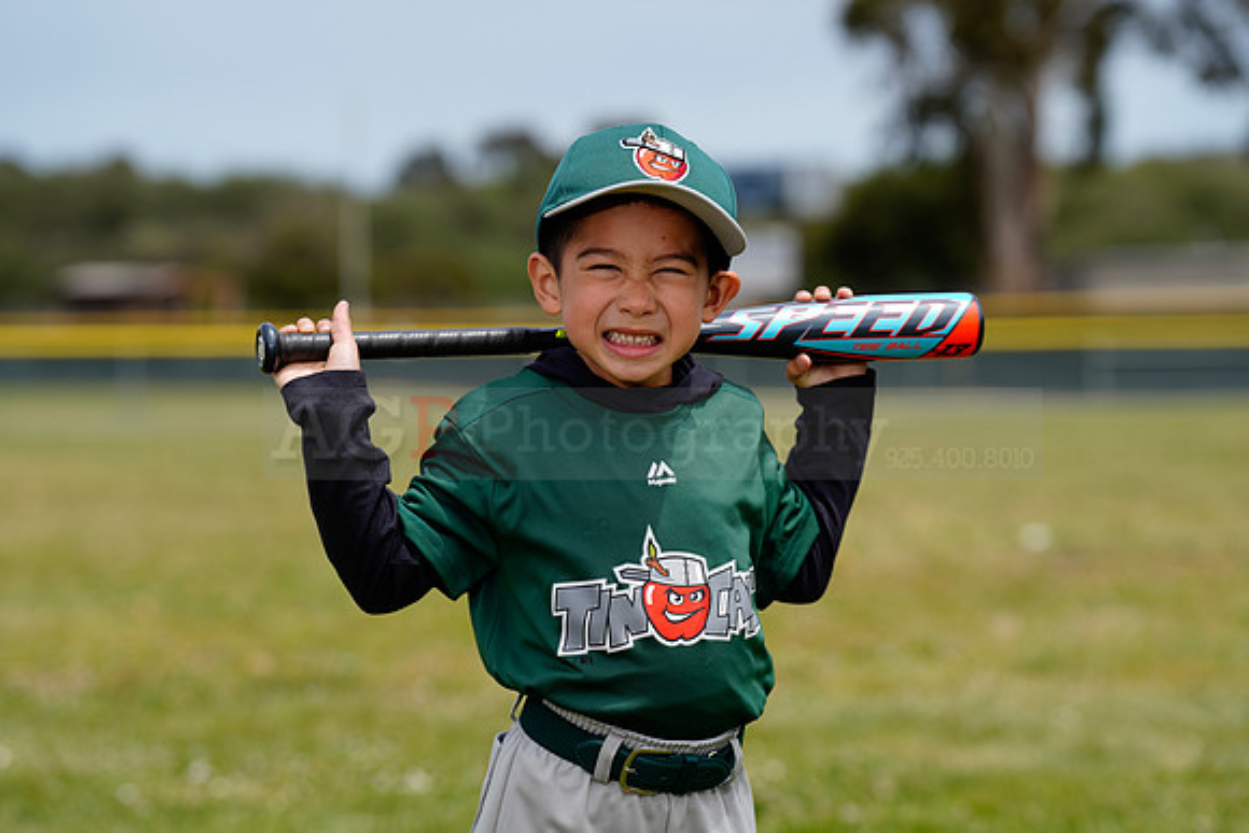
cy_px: 416
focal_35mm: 130
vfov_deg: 10.6
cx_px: 624
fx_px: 4511
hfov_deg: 15.8
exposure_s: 1/320
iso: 50
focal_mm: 130
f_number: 4.5
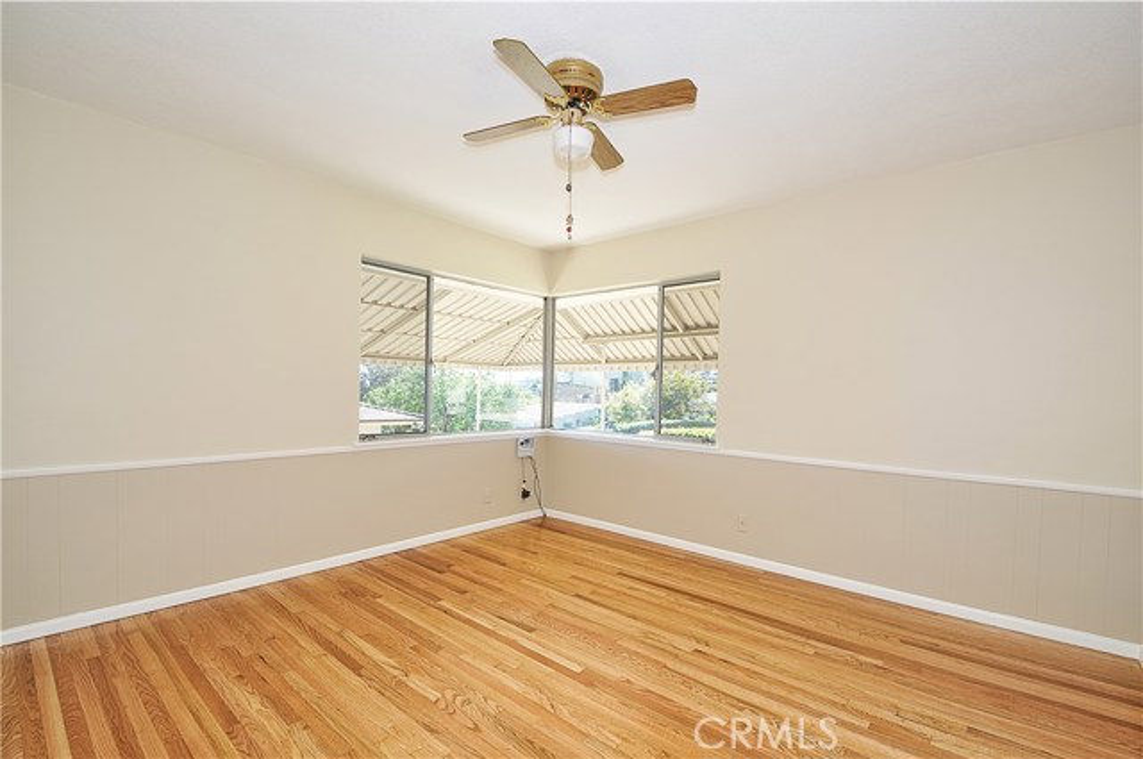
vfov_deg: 77.2
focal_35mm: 15
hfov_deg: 100.5
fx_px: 476
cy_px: 380
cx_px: 572
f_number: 10
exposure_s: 1/40
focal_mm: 10
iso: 200
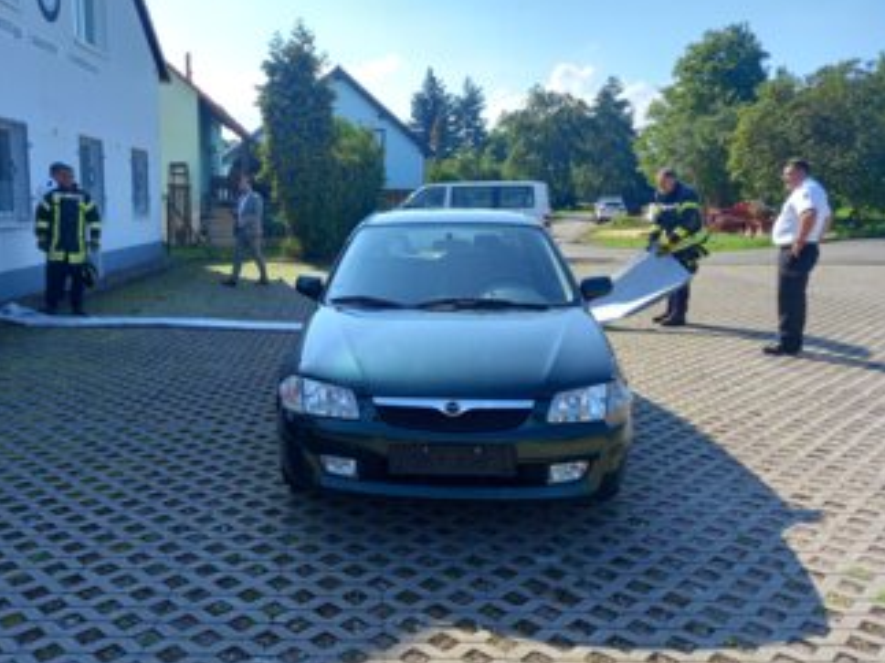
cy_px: 351
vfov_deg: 45.4
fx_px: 792
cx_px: 364
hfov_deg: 58.0
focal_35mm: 31
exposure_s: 1/193
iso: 25
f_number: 2
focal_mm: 4.6
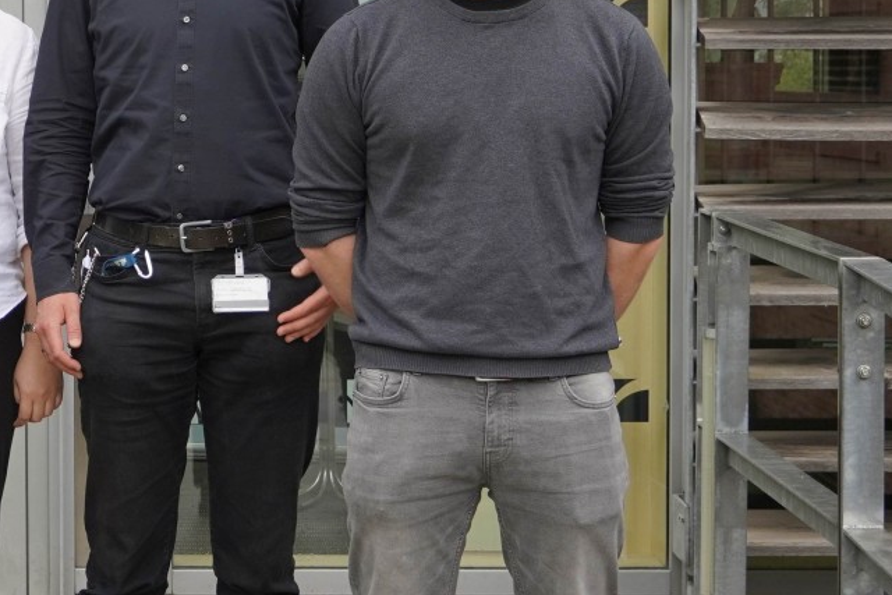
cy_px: 217
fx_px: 3011
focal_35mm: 122
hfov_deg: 16.5
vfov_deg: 11.3
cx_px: -4
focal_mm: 27
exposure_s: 1/160
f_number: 4.5
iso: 200
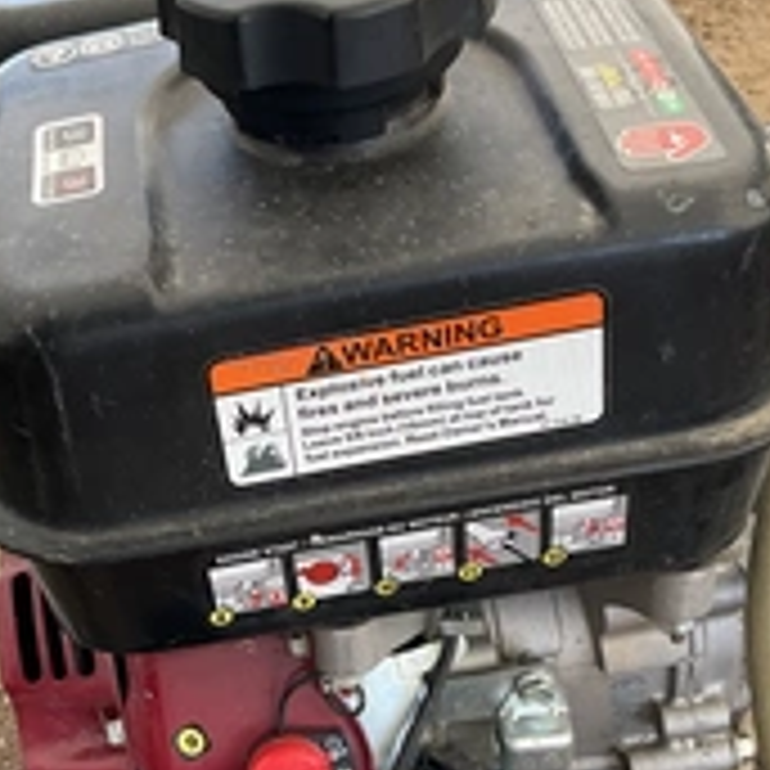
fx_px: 1510
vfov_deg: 28.2
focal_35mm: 60
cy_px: 572
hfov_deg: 28.3
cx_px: 225
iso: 50
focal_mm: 3
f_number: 1.8
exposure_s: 1/122
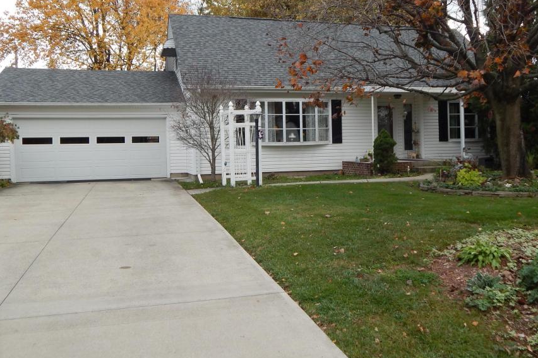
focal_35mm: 35
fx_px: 523
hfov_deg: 54.4
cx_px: 282
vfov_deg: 37.7
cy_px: 149
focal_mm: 5.1
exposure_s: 1/400
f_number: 3.2
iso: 125
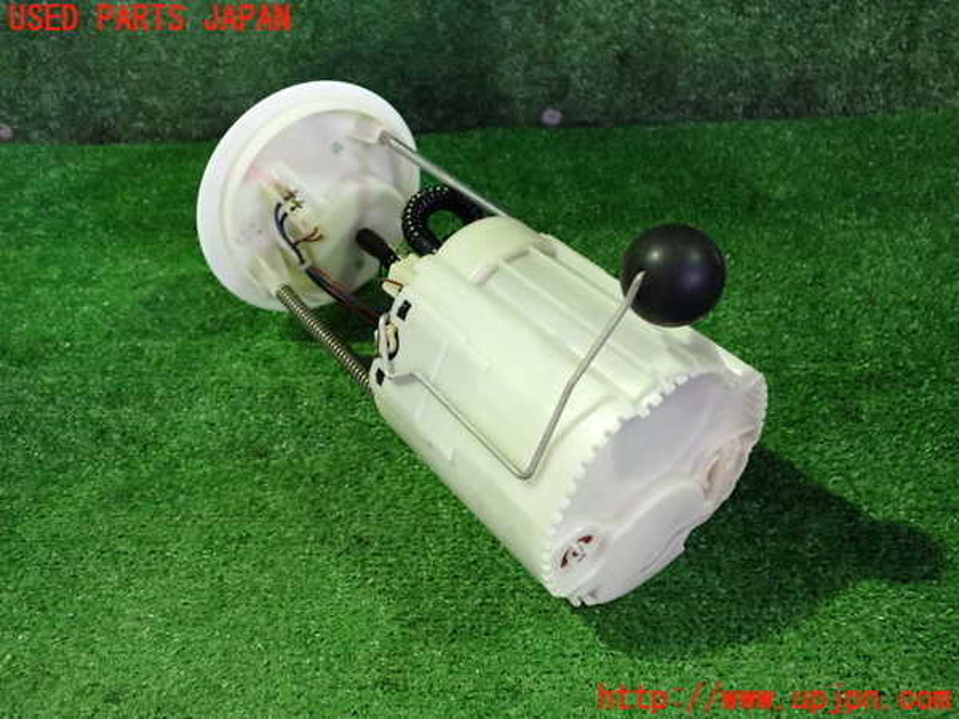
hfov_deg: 60.0
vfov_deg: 46.8
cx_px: 480
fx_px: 831
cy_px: 360
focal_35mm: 30
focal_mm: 5.4
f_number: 2.3
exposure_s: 1/50
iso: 1250
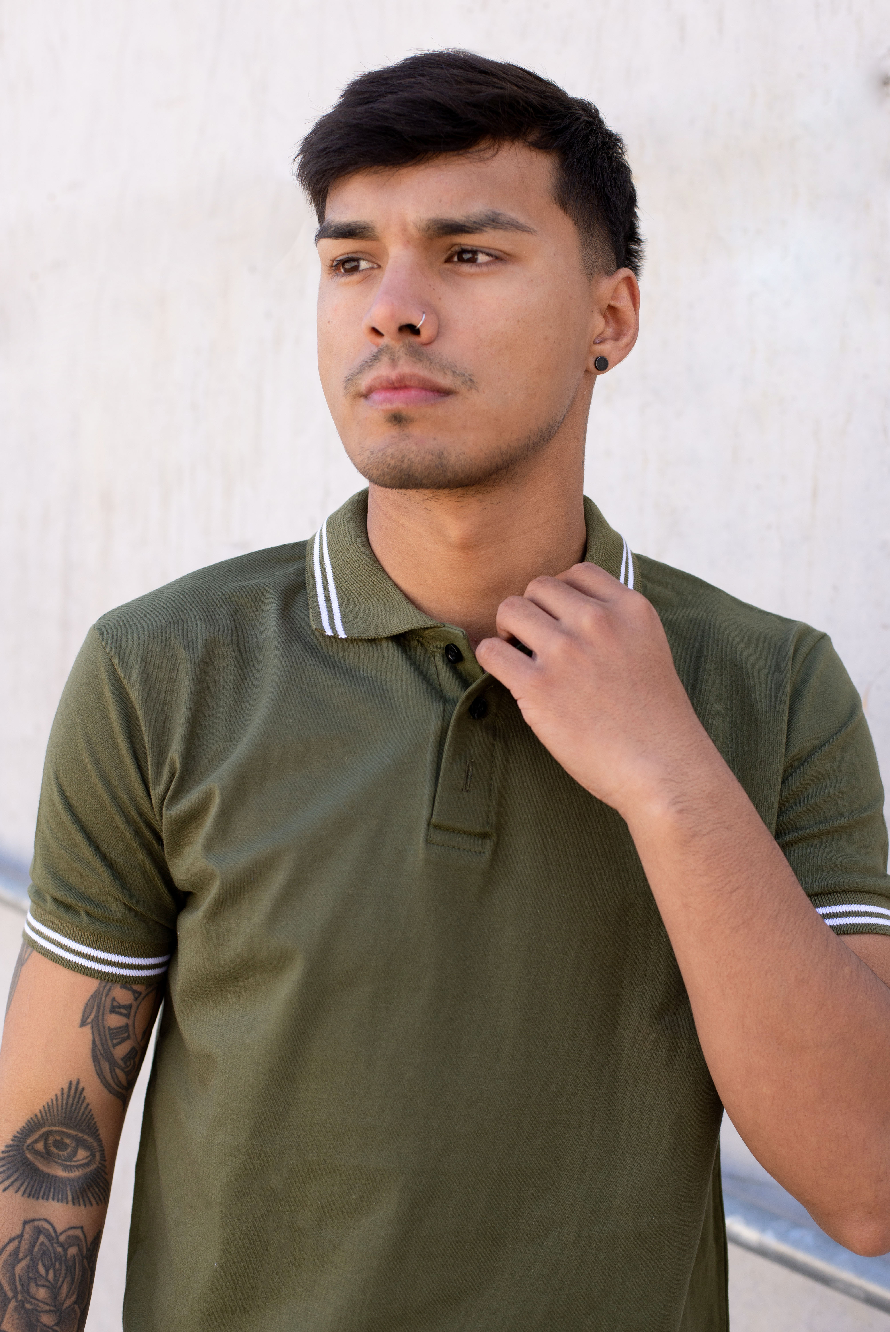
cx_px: 445
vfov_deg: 39.6
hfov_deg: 27.0
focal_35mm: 50
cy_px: 666
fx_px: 1852
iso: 400
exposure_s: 1/640
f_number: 4.5
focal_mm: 50
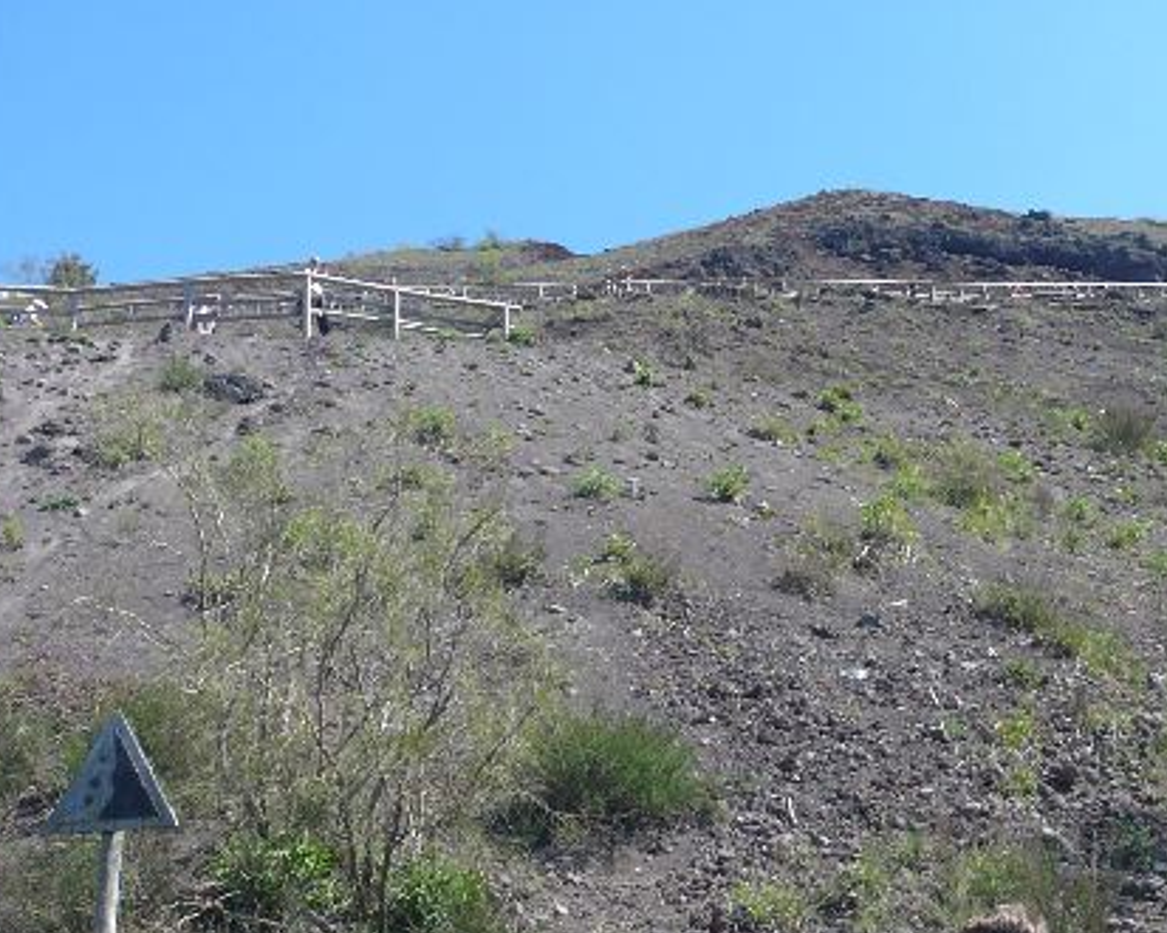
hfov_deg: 34.5
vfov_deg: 28.4
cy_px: 317
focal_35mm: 53
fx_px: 1830
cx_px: 907
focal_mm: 4.6
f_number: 8
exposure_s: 1/125
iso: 100
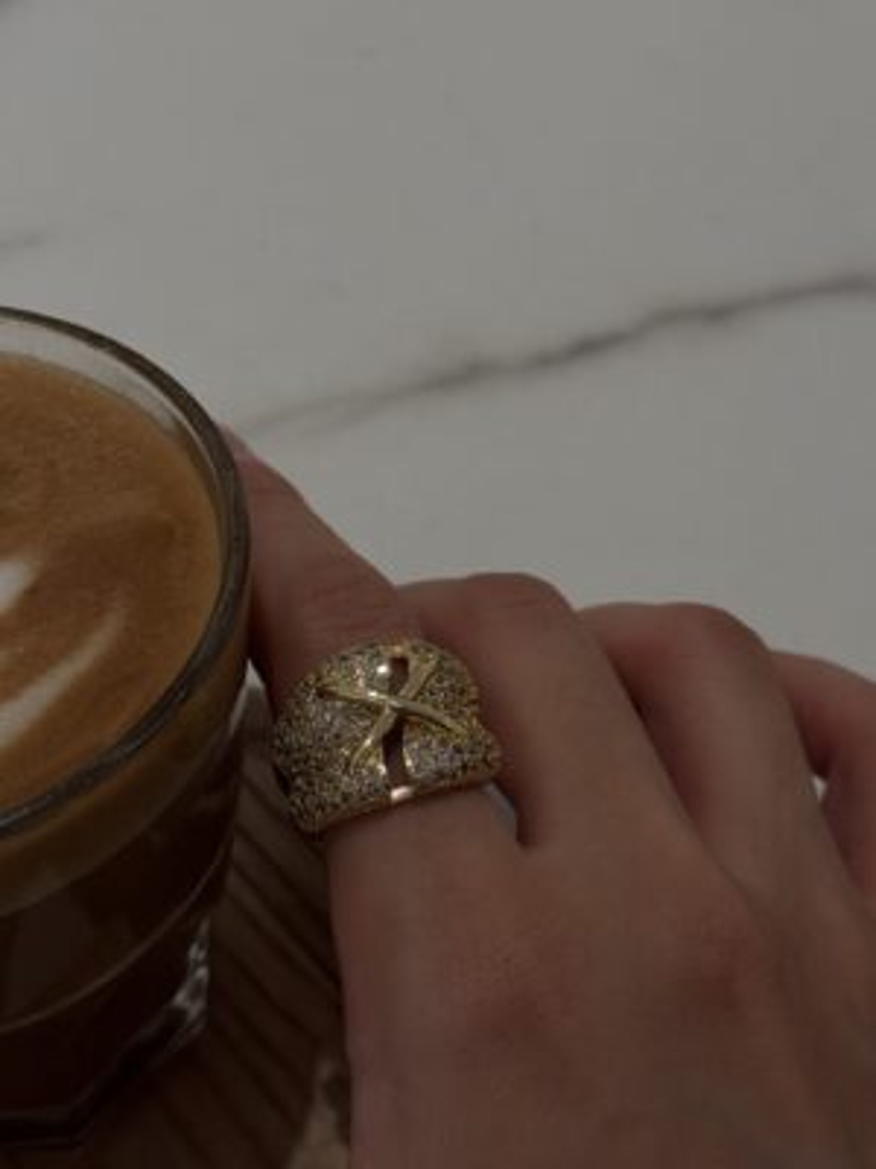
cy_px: 584
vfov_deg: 39.7
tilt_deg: -47.5
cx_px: 438
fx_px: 1620
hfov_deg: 30.3
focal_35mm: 48
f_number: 1.78
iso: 64
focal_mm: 6.76
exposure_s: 1/82
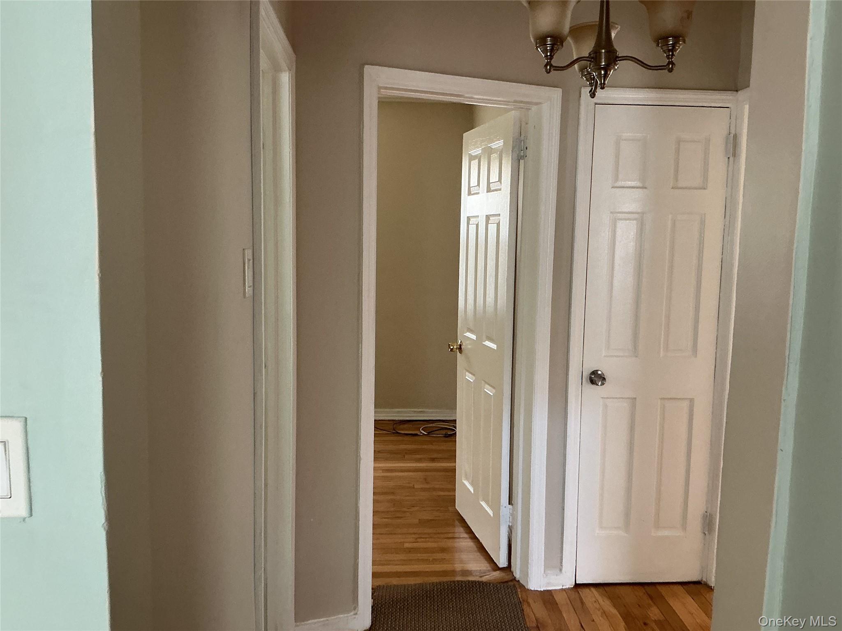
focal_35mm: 29
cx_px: 421
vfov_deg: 48.2
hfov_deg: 61.7
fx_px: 705
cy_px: 316
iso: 125
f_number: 1.8
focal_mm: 3
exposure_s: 1/60
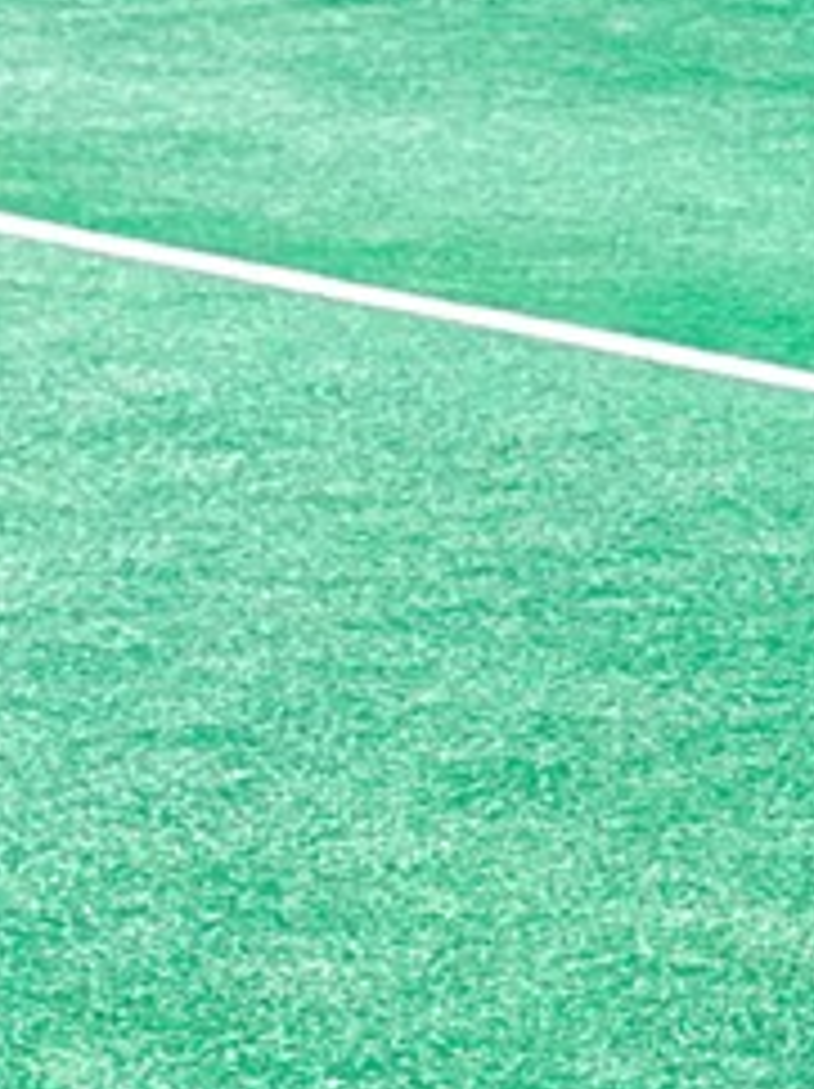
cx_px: 1021
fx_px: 9988
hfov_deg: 4.6
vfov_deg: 6.2
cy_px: 76
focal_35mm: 318
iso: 250
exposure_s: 1/60
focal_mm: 6.86
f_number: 1.8
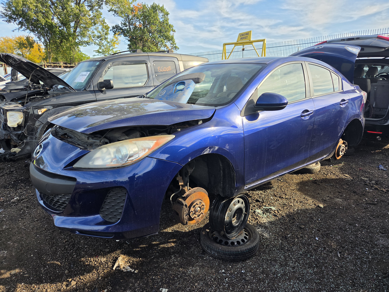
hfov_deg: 73.9
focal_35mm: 23
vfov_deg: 58.9
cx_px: 194
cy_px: 146
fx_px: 258
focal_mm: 5.4
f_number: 1.8
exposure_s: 1/1819
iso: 80
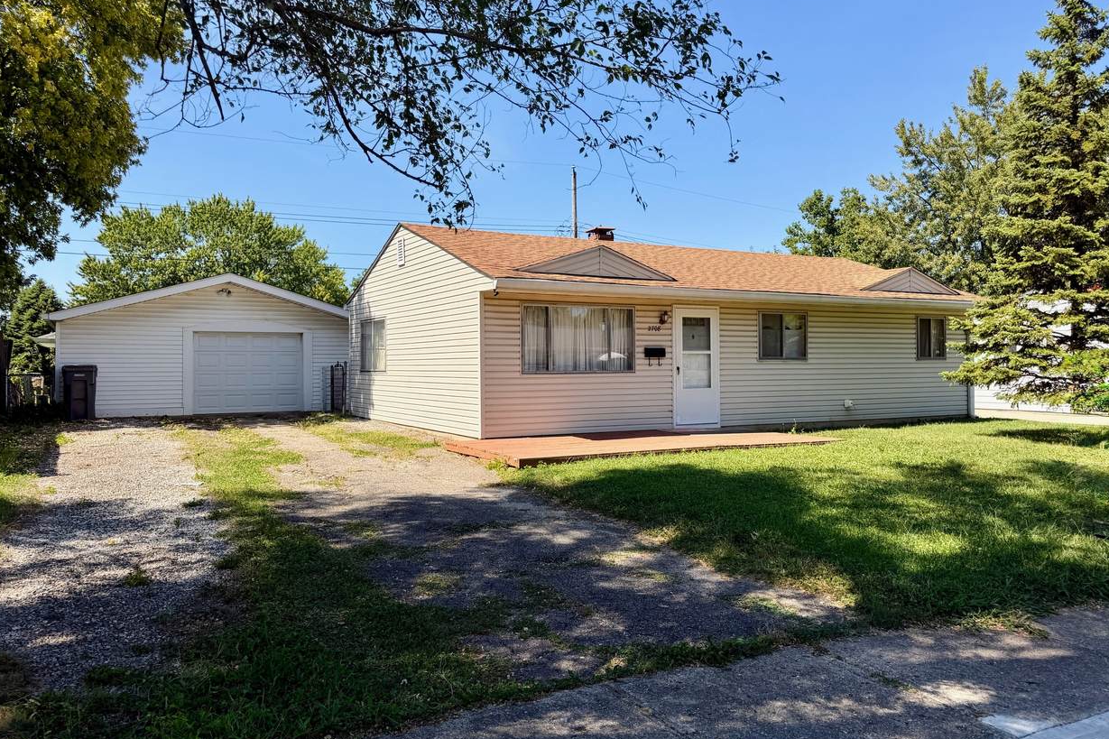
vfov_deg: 49.5
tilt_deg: +0.8
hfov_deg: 69.4
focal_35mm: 26
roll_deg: -1.1
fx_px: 801
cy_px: 361
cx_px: 570
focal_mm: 6.76
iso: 80
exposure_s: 1/3145
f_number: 1.78
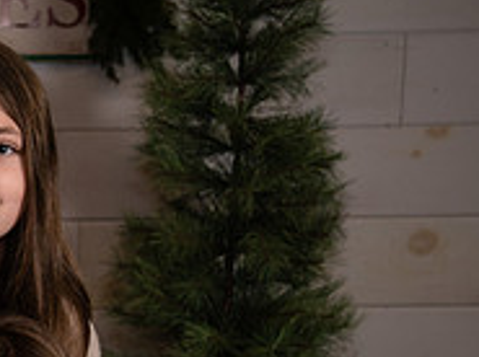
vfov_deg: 10.3
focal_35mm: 142
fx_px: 1961
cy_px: 402
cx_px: -186
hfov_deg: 13.3
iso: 400
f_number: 6.3
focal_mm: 47
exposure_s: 1/250
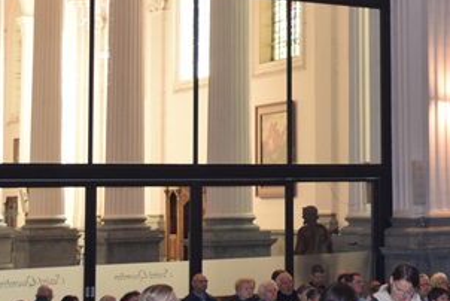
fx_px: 1243
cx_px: 593
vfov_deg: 13.8
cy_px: 76
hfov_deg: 18.9
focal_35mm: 99
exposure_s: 1/80
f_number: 4.5
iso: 800
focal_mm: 25
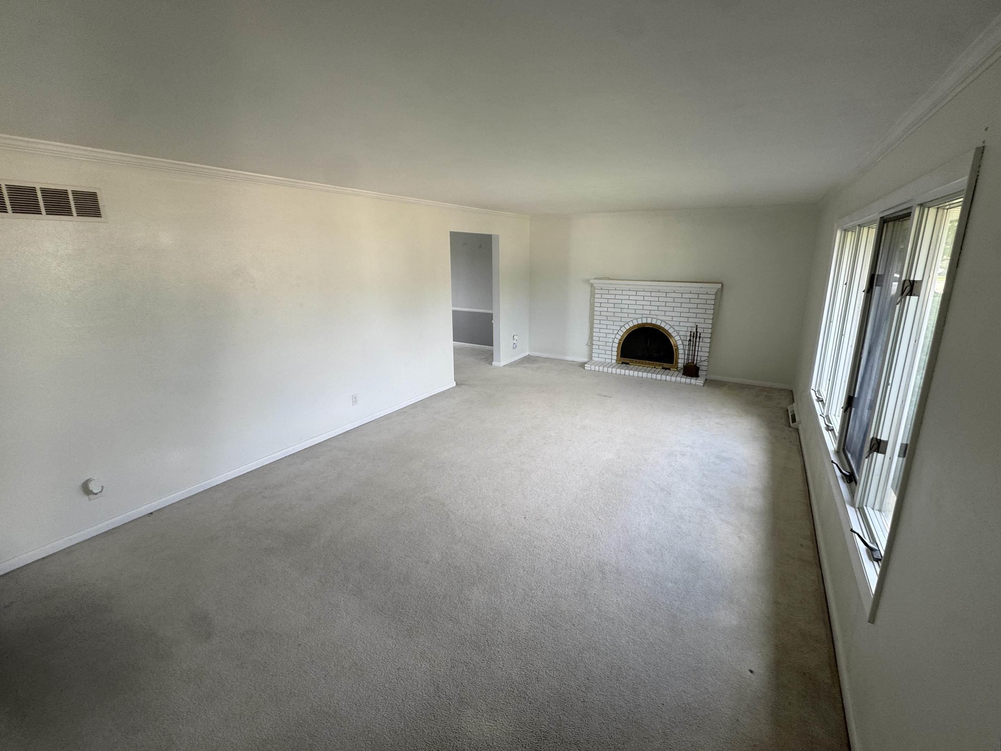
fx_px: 434
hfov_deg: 98.1
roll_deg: -0.7
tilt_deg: -13.6
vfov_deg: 81.7
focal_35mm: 15
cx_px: 518
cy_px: 353
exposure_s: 1/99
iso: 64
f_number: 2.2
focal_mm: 2.22
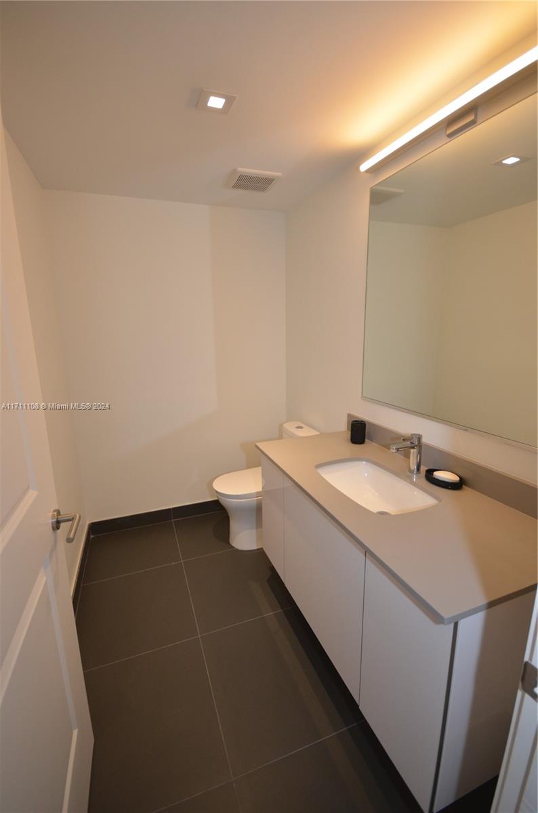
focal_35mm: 15
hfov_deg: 77.0
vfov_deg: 100.5
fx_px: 338
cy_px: 406
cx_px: 269
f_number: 4
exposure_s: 1/60
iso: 450
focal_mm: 10
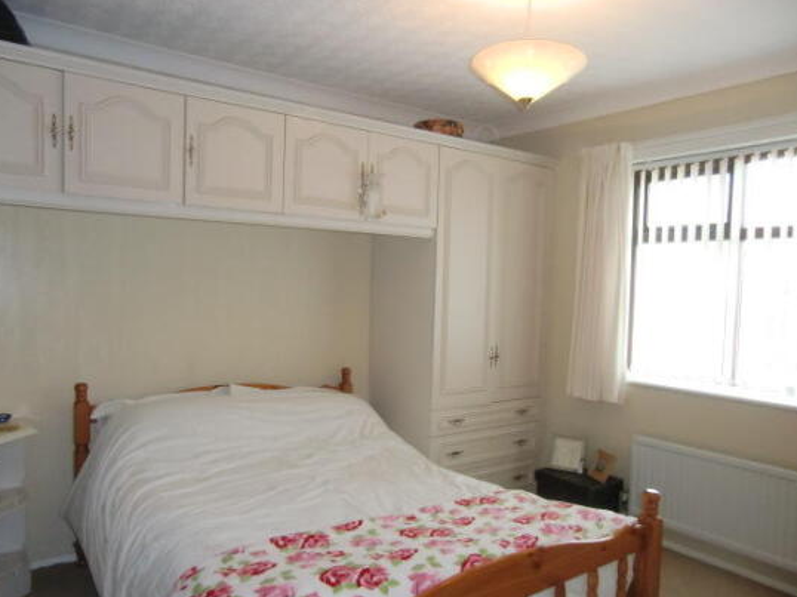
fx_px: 598
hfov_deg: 67.3
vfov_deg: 53.0
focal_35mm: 26
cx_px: 398
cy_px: 319
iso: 400
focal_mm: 4.3
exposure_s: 1/60
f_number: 3.2
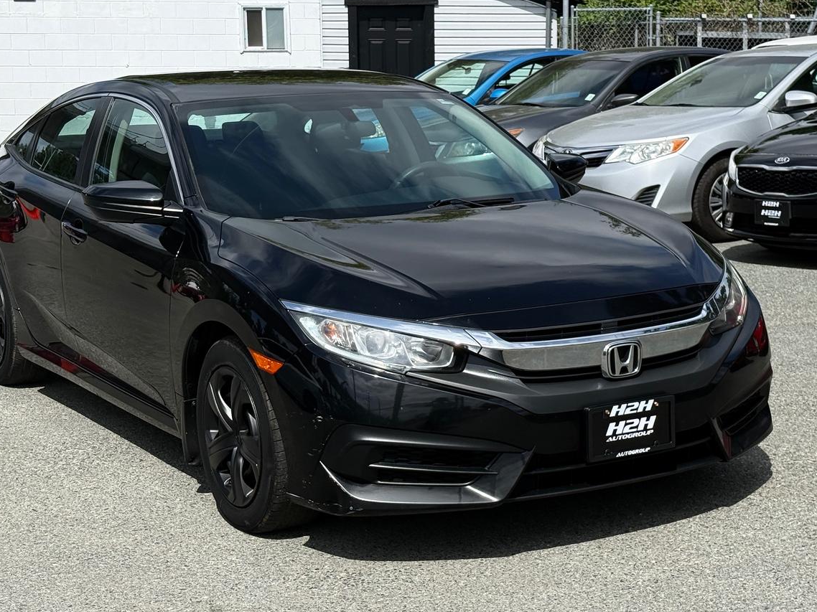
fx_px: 1274
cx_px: 371
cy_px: 303
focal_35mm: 54
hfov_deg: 35.5
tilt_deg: -8.3
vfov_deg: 27.0
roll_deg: +0.1
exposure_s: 1/7874
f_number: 1.78
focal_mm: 6.76
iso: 100
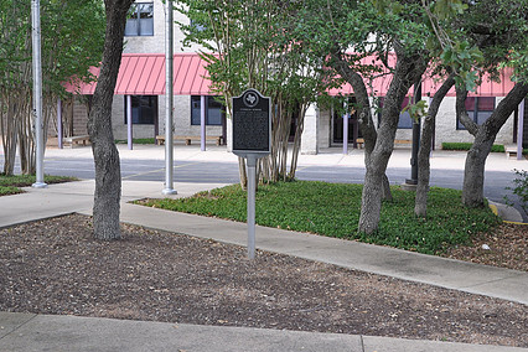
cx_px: 250
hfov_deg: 37.5
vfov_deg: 25.5
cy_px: 178
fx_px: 777
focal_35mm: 53
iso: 400
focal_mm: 26
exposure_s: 1/80
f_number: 4.5
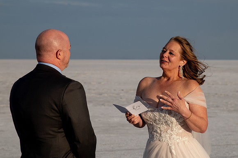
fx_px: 949
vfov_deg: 9.5
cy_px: 54
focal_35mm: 144
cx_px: 135
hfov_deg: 14.3
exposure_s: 1/800
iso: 200
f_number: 8
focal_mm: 105
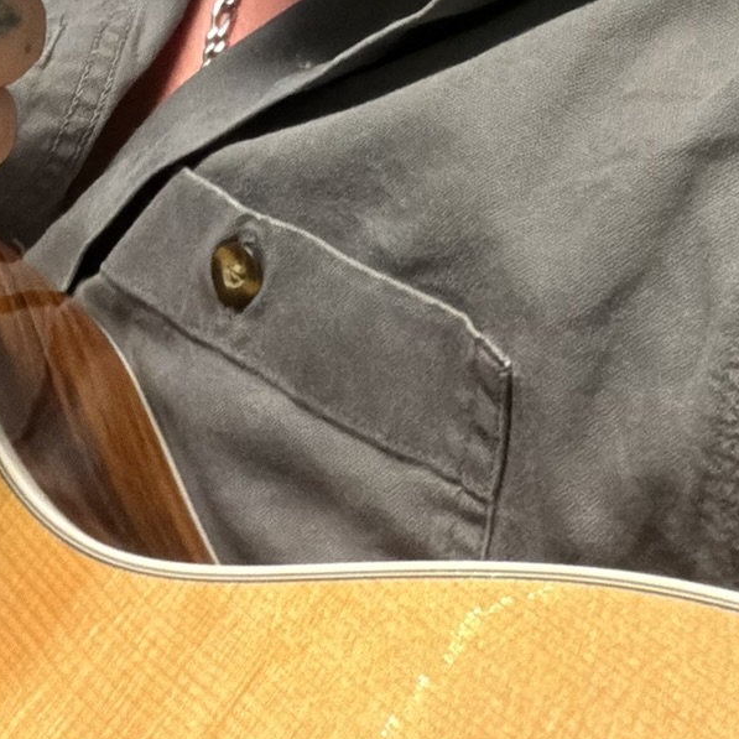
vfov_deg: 16.9
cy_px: -437
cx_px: 127
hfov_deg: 18.9
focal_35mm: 91
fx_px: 2198
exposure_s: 1/30
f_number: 1.9
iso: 320
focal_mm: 2.71
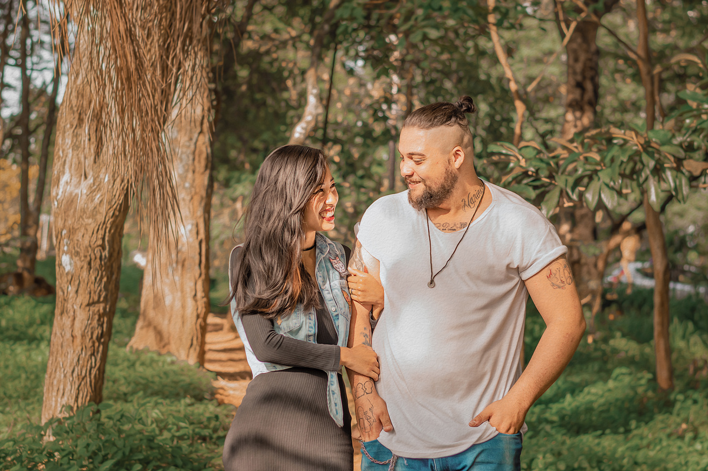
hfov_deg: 27.0
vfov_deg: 18.2
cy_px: 236
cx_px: 354
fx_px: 1474
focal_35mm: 75
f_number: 2.8
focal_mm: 50
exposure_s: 1/400
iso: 200
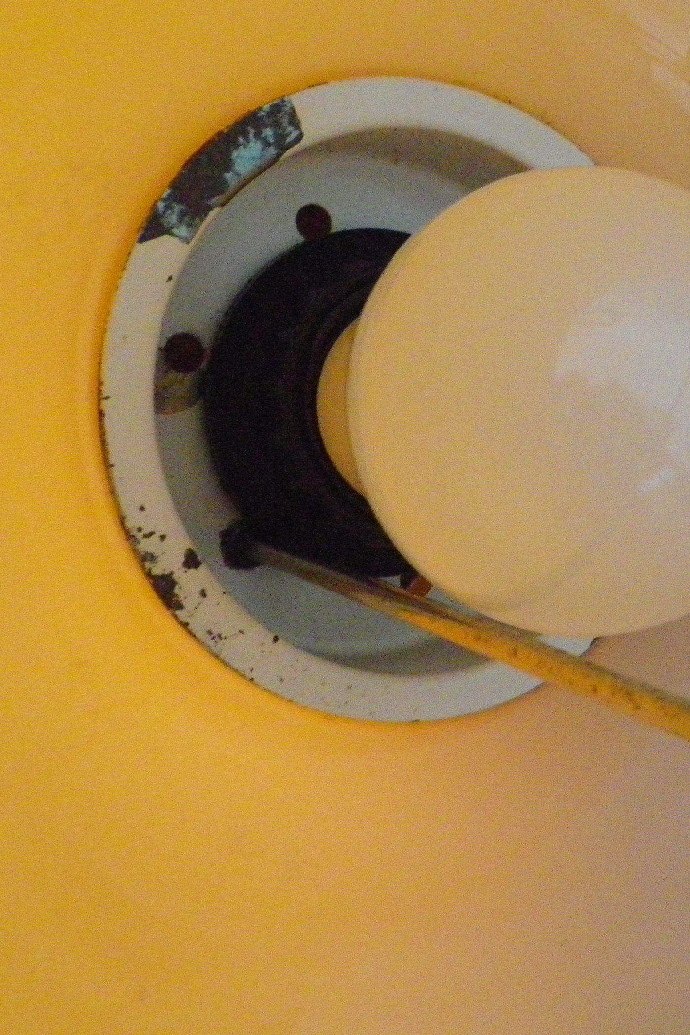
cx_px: 798
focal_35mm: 56
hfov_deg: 22.5
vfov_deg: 35.6
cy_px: 477
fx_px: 1610
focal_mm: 4.9
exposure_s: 1/10
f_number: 2.6
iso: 800
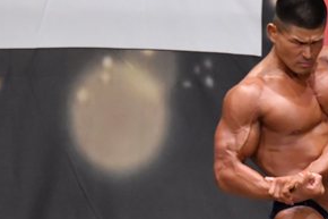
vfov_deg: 2.3
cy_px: 237
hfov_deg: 3.4
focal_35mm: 602
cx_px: 307
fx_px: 5482
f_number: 5.6
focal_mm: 150
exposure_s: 1/400
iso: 6400
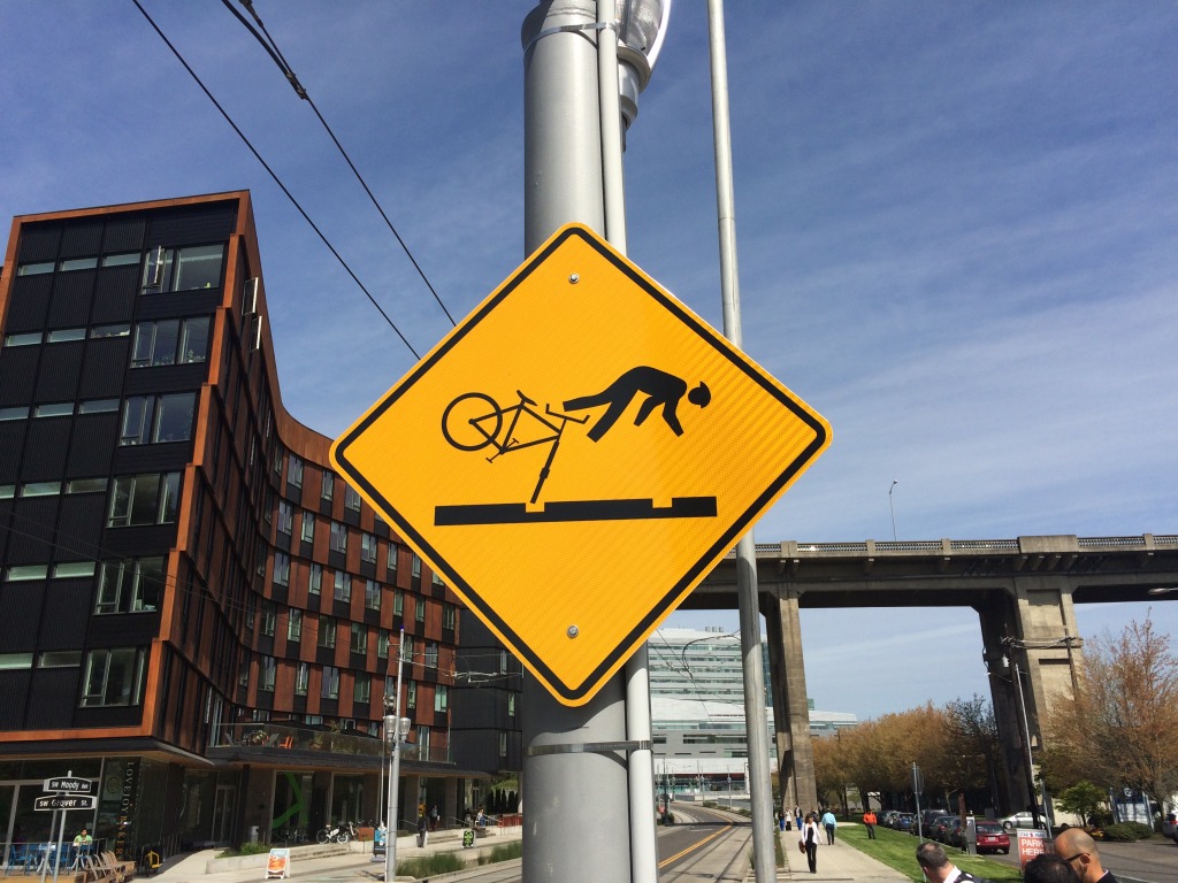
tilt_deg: +17.0
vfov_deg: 48.2
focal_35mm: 29
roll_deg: +2.8
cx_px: 589
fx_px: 987
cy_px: 442
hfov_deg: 61.7
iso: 32
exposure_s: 1/2564
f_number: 2.2
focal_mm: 4.15
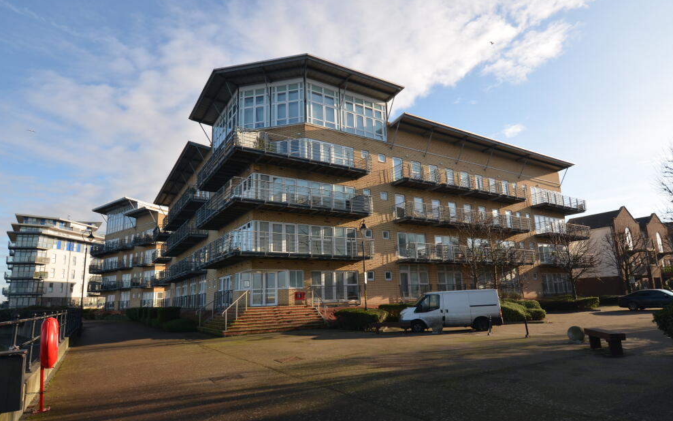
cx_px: 345
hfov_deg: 83.6
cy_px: 226
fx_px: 376
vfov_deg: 58.3
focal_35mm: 21
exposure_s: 1/250
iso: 200
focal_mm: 13
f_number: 8
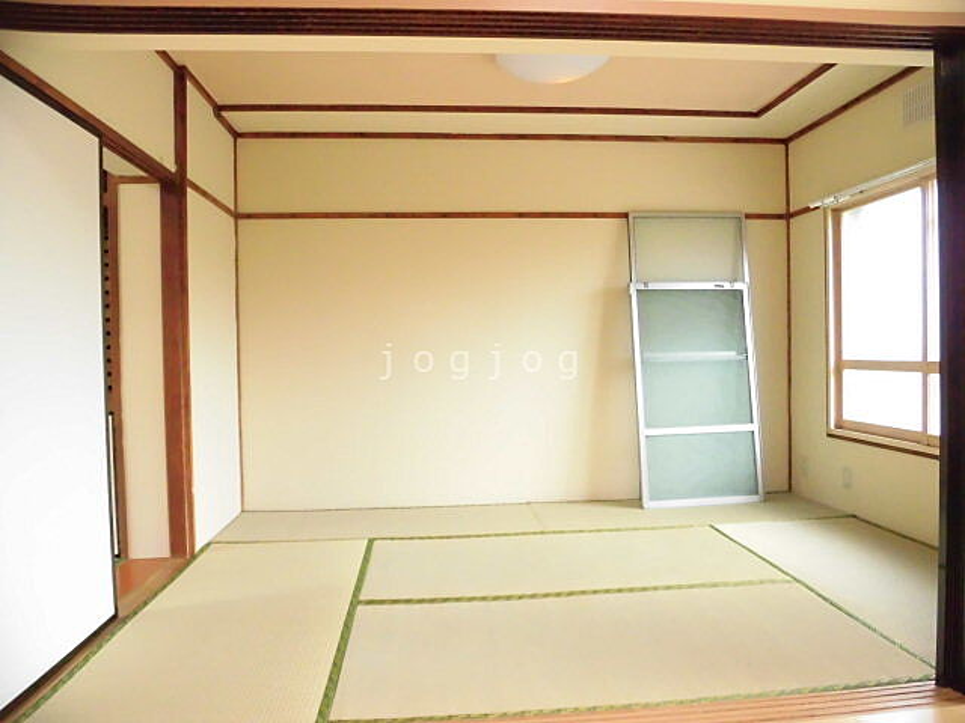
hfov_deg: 71.6
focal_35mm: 24
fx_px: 669
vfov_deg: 56.8
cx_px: 482
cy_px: 362
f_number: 3.1
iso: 800
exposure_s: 1/100
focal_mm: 4.3
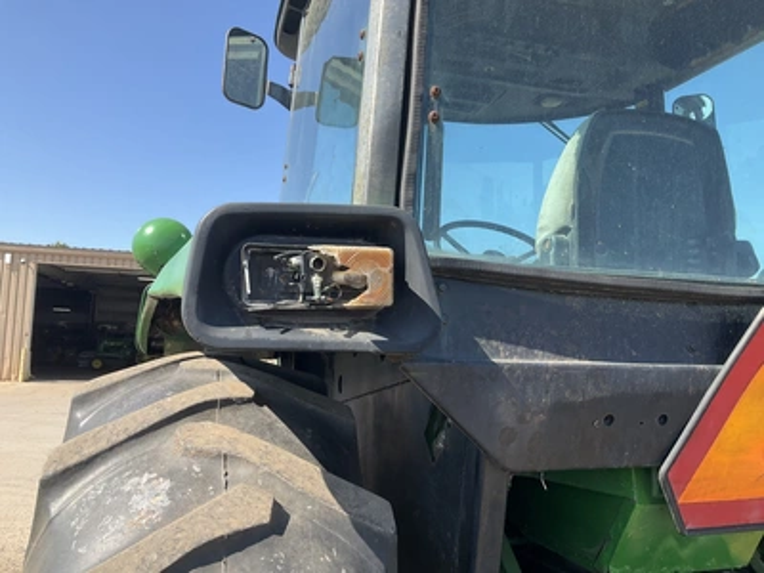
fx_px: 640
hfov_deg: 61.7
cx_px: 382
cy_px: 286
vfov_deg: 48.2
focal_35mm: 29
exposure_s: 1/719
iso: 25
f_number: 1.8
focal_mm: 3
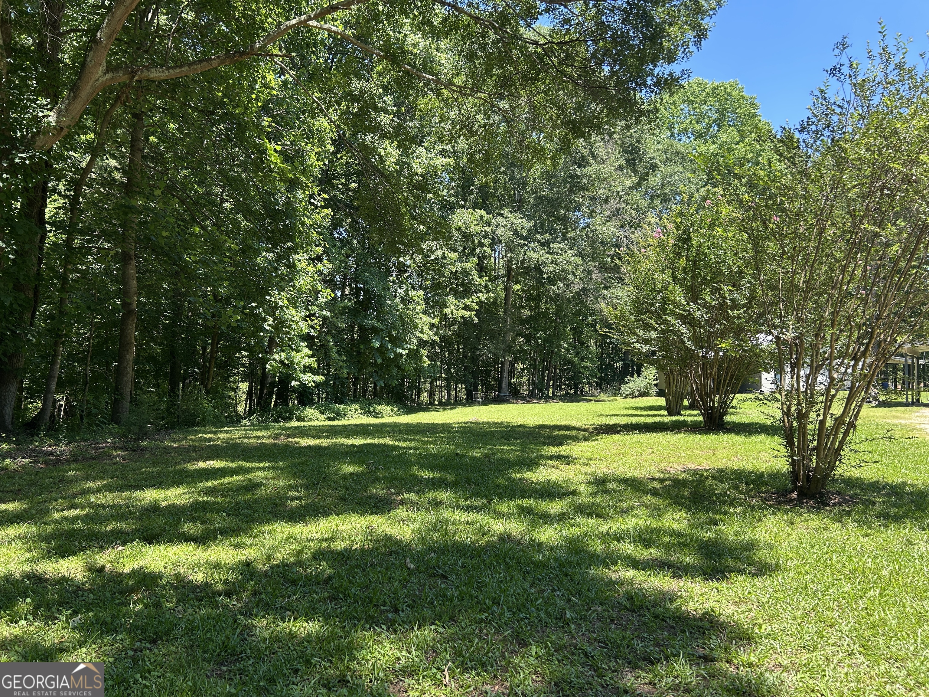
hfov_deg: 67.3
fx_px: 698
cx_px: 464
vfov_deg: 53.1
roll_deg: -1.2
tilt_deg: -0.3
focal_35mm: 26
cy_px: 348
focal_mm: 5.7
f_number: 1.5
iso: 50
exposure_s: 1/588
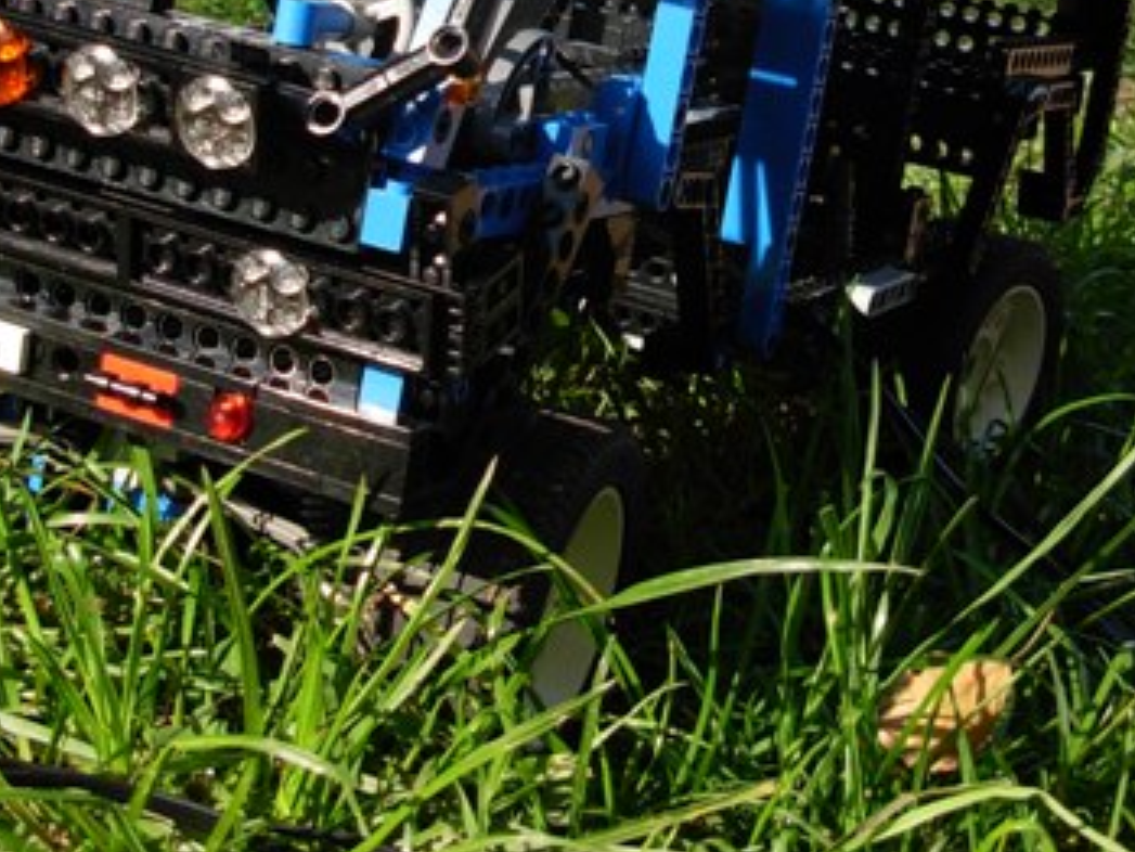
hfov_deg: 22.5
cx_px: 641
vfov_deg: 16.4
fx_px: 2854
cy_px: -117
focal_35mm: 87
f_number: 2.9
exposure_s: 1/558
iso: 79
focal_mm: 6.3
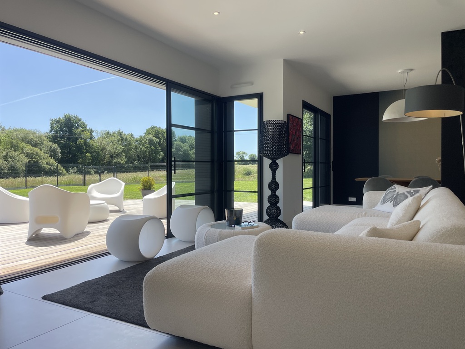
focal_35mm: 26
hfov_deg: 67.3
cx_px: 232
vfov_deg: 53.1
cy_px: 174
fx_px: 349
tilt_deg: -0.2
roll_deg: -0.1
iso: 32
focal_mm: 4.2
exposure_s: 1/1043
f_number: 1.6
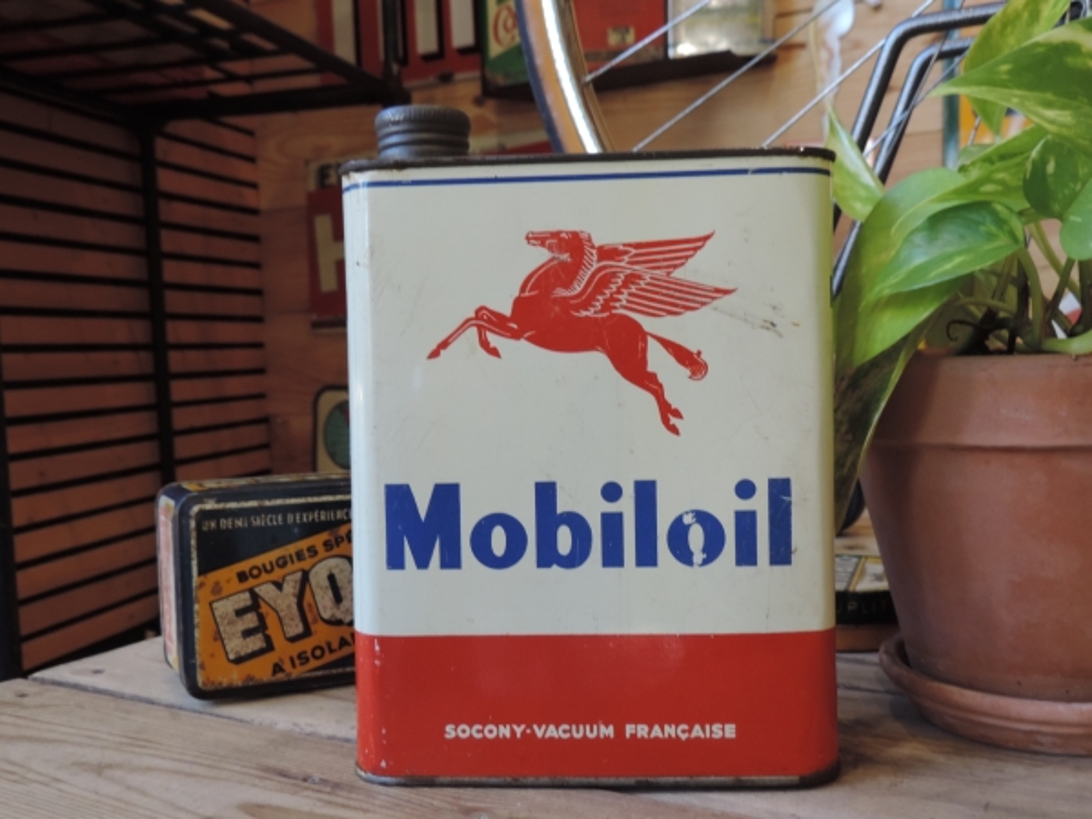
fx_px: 1104
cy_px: 410
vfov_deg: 40.7
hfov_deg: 52.6
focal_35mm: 35
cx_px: 546
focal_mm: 6.2
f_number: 3.3
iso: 280
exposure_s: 1/50
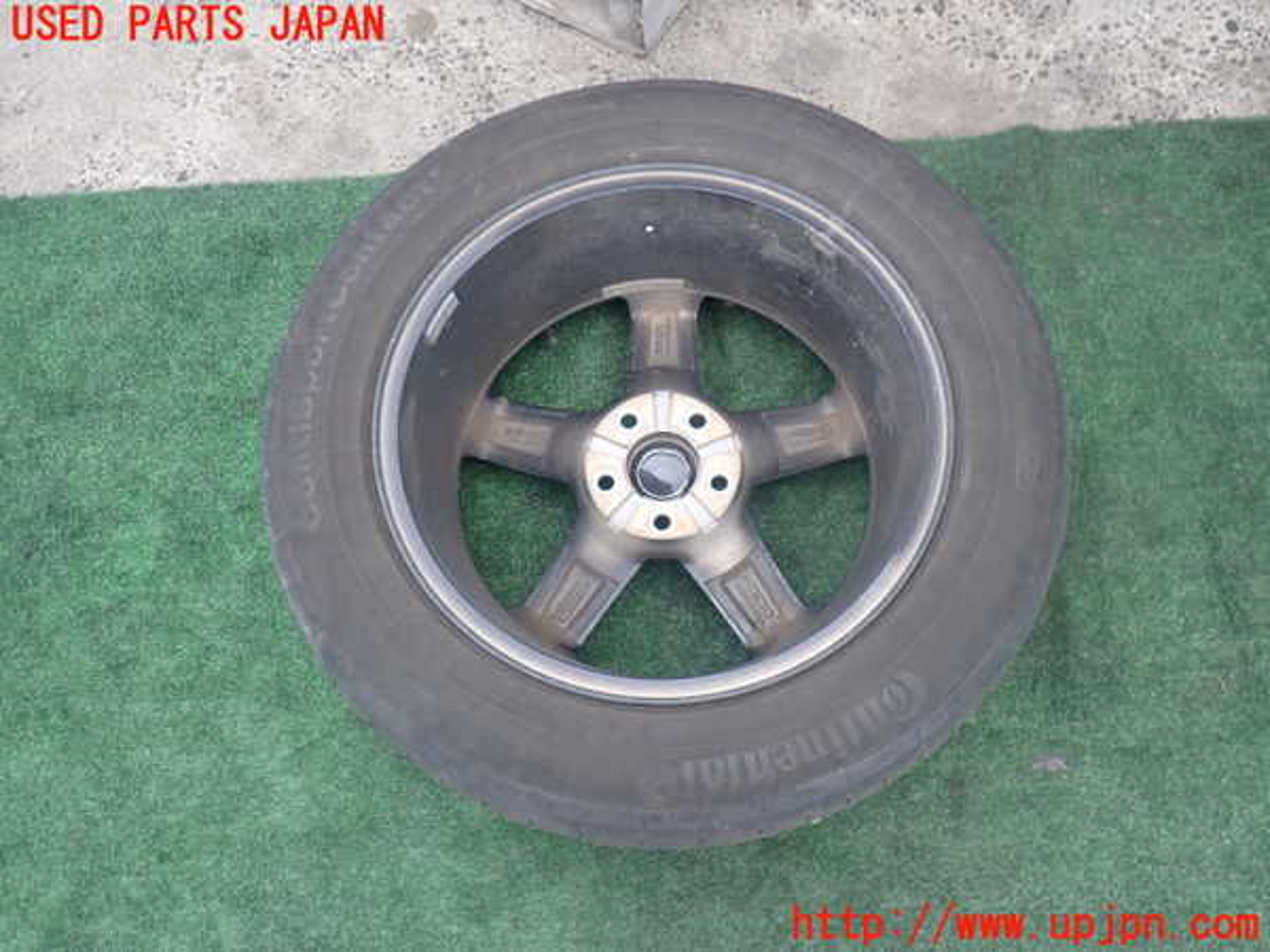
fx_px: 1101
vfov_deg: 46.8
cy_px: 476
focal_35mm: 30
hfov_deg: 60.0
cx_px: 635
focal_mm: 5.4
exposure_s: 1/250
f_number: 2.3
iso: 100
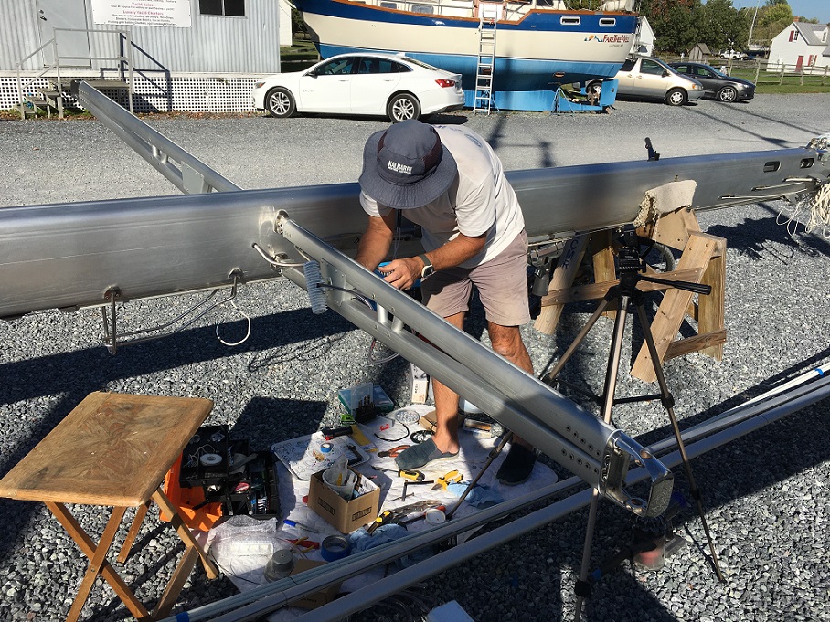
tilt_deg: -20.3
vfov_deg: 48.2
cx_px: 415
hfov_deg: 61.7
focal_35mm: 29
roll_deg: -2.8
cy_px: 311
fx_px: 695
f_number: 2.2
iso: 25
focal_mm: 4.15
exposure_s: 1/2564
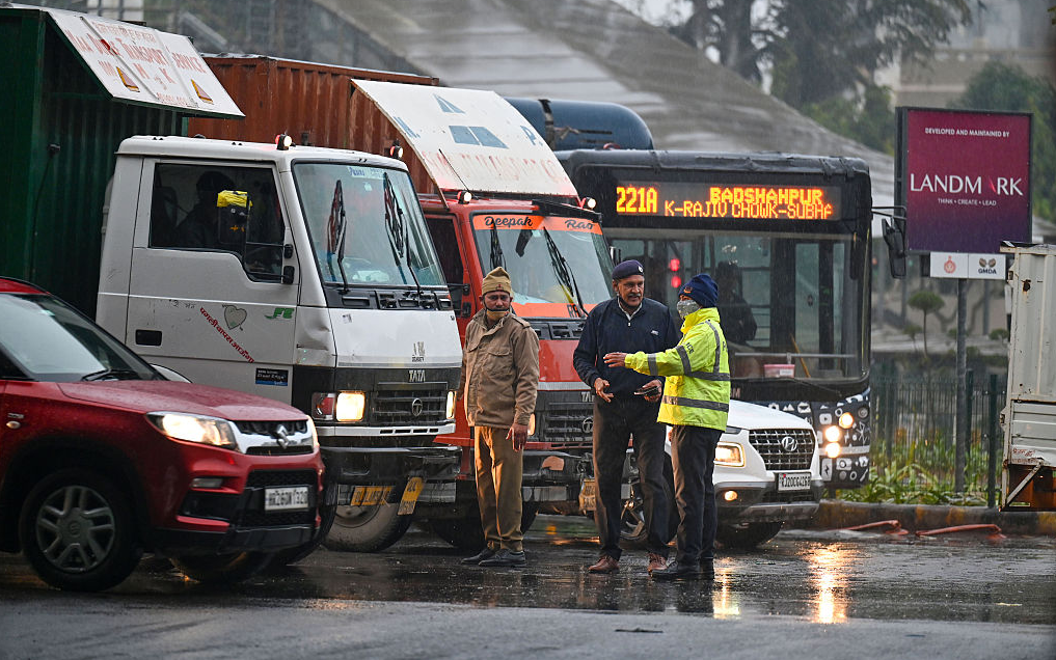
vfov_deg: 6.4
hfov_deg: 10.2
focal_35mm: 205
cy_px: 313
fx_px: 5901
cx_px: 529
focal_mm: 200
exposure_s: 1/200
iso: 1100
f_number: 2.8
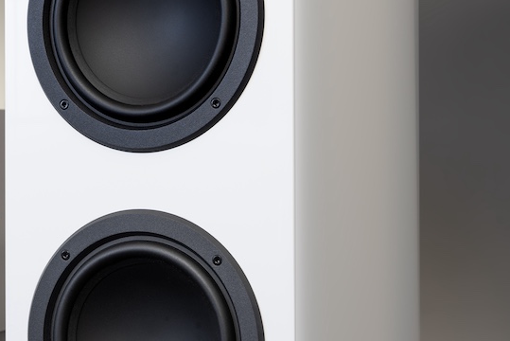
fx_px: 1587
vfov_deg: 12.2
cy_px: 179
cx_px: 155
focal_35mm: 112
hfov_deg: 18.2
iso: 125
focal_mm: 59
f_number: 11
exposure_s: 1/5
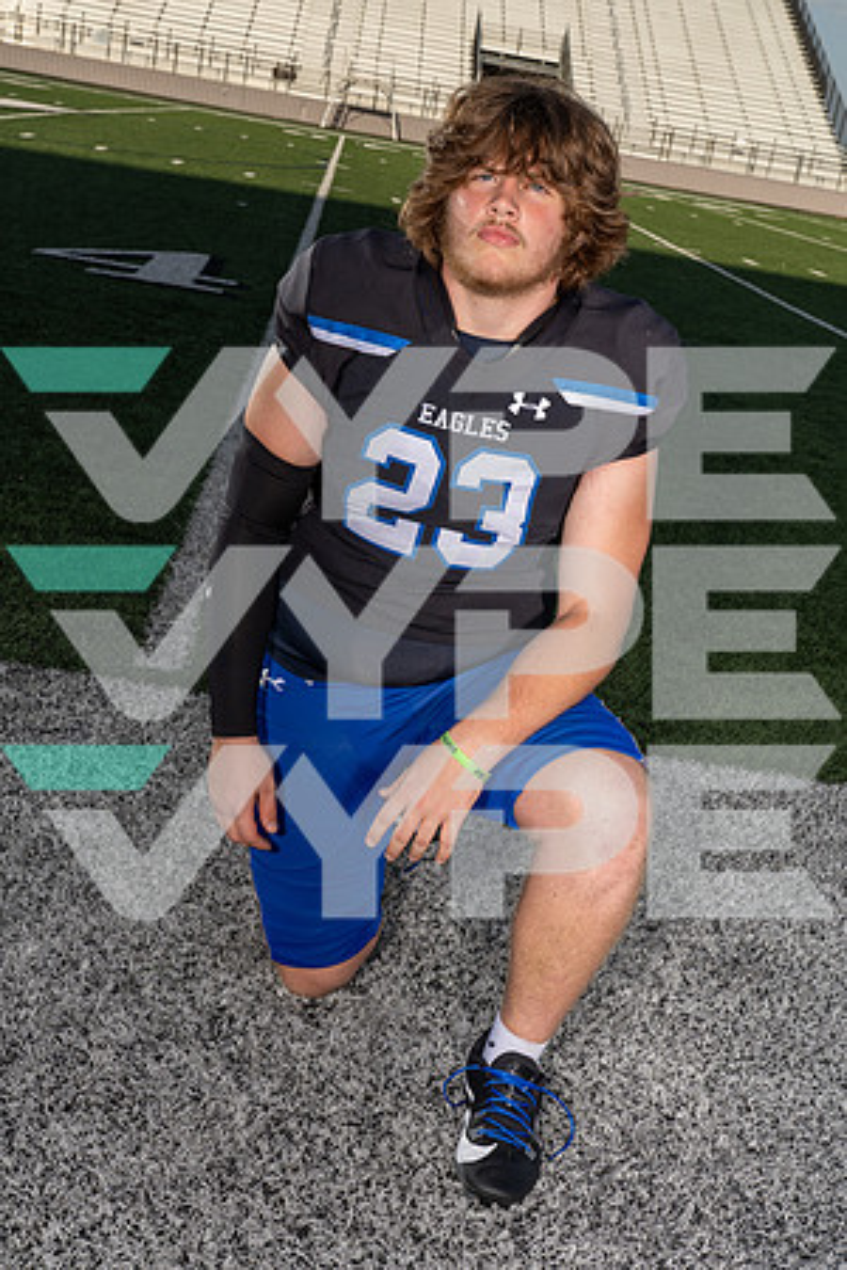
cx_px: 424
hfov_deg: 29.9
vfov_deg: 43.6
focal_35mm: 45
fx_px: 1588
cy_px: 635
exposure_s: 1/250
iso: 160
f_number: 11
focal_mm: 45
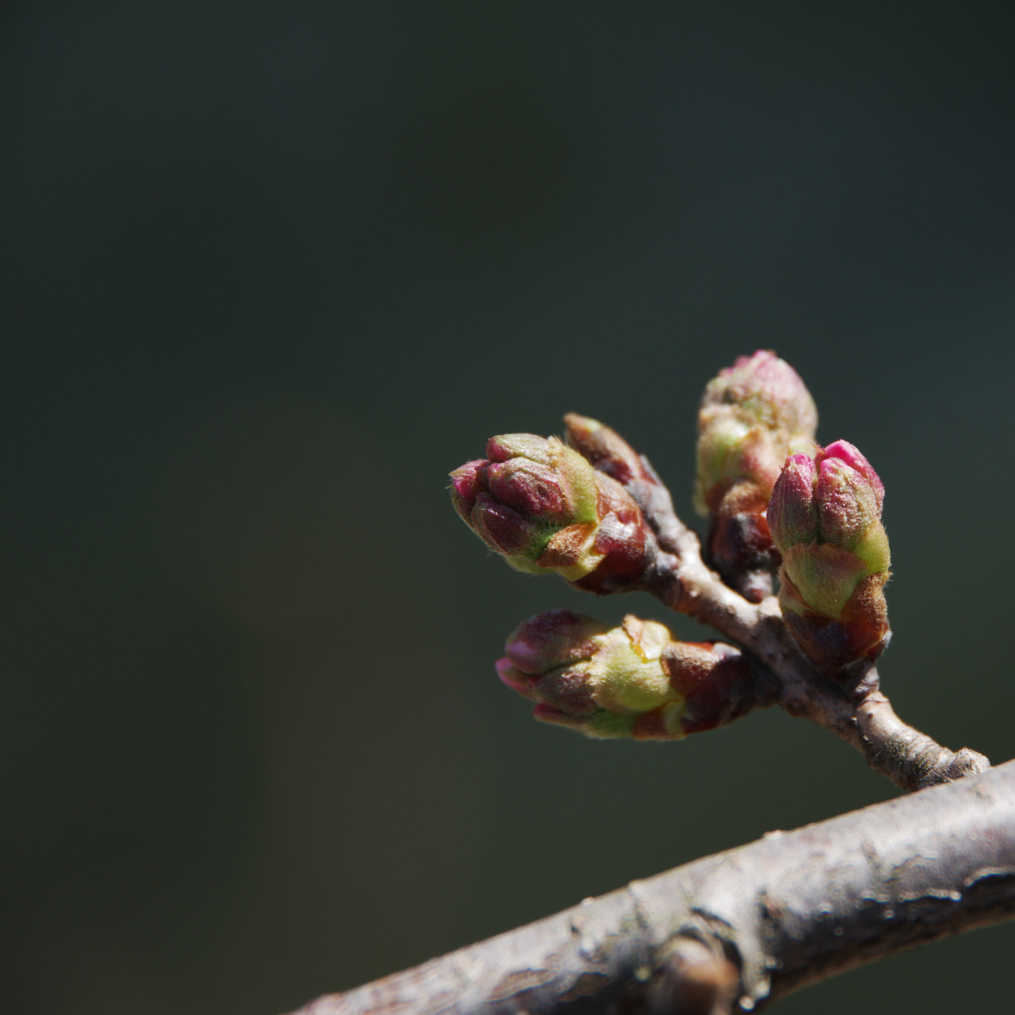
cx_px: 745
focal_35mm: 258
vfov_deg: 6.8
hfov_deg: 6.8
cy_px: 508
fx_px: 8559
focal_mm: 135
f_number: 5.6
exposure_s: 1/80
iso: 100
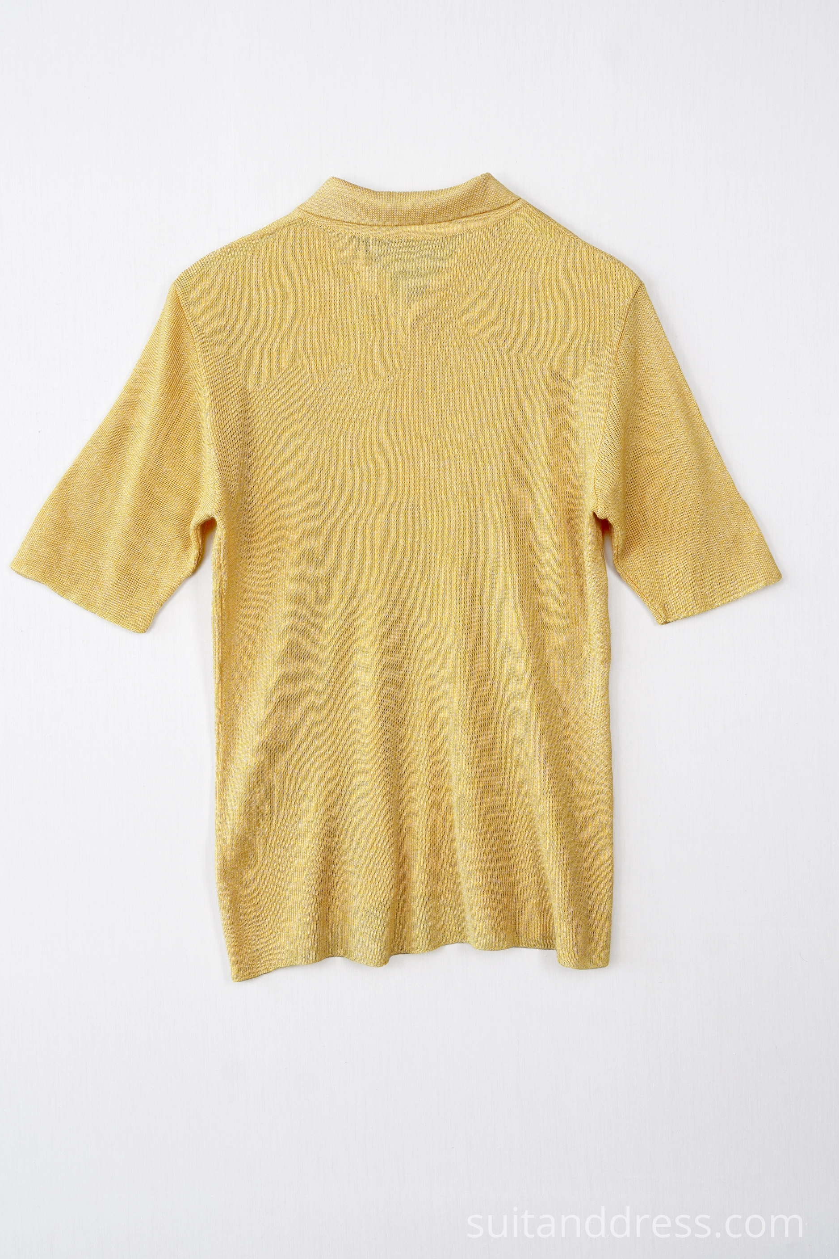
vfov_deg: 42.7
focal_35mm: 46
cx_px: 411
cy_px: 640
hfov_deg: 29.2
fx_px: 1608
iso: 320
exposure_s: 1/50
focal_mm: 30
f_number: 8
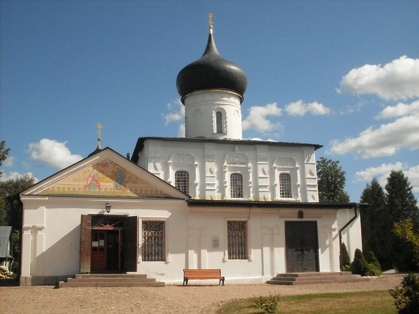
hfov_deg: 49.0
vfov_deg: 37.7
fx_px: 460
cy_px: 157
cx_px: 210
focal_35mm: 38
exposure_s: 1/1500
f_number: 8.4
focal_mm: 6.3
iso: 400
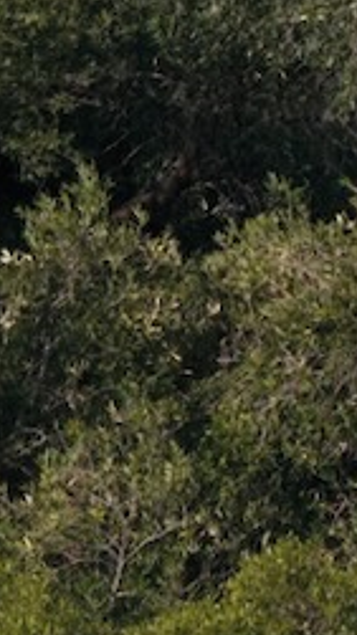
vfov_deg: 3.6
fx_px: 9821
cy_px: -1159
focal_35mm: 583
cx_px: 301
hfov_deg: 2.1
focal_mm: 19.35
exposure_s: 1/1600
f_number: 2.8
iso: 100
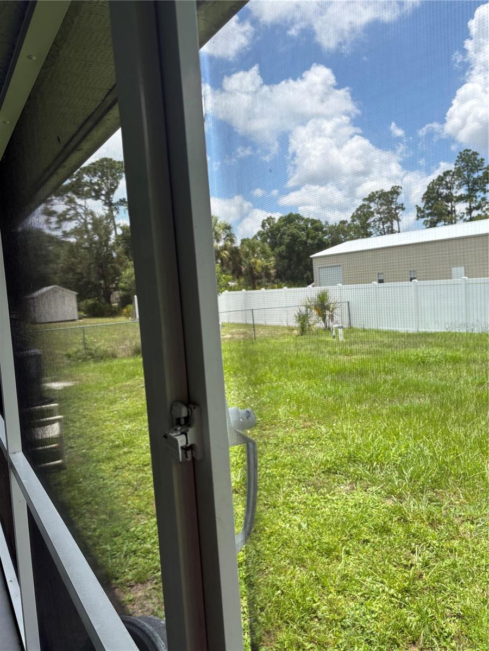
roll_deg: +3.3
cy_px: 326
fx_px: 490
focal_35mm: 26
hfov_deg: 53.1
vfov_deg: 67.3
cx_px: 244
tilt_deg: -4.5
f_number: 1.6
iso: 50
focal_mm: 5.96
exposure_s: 1/1901
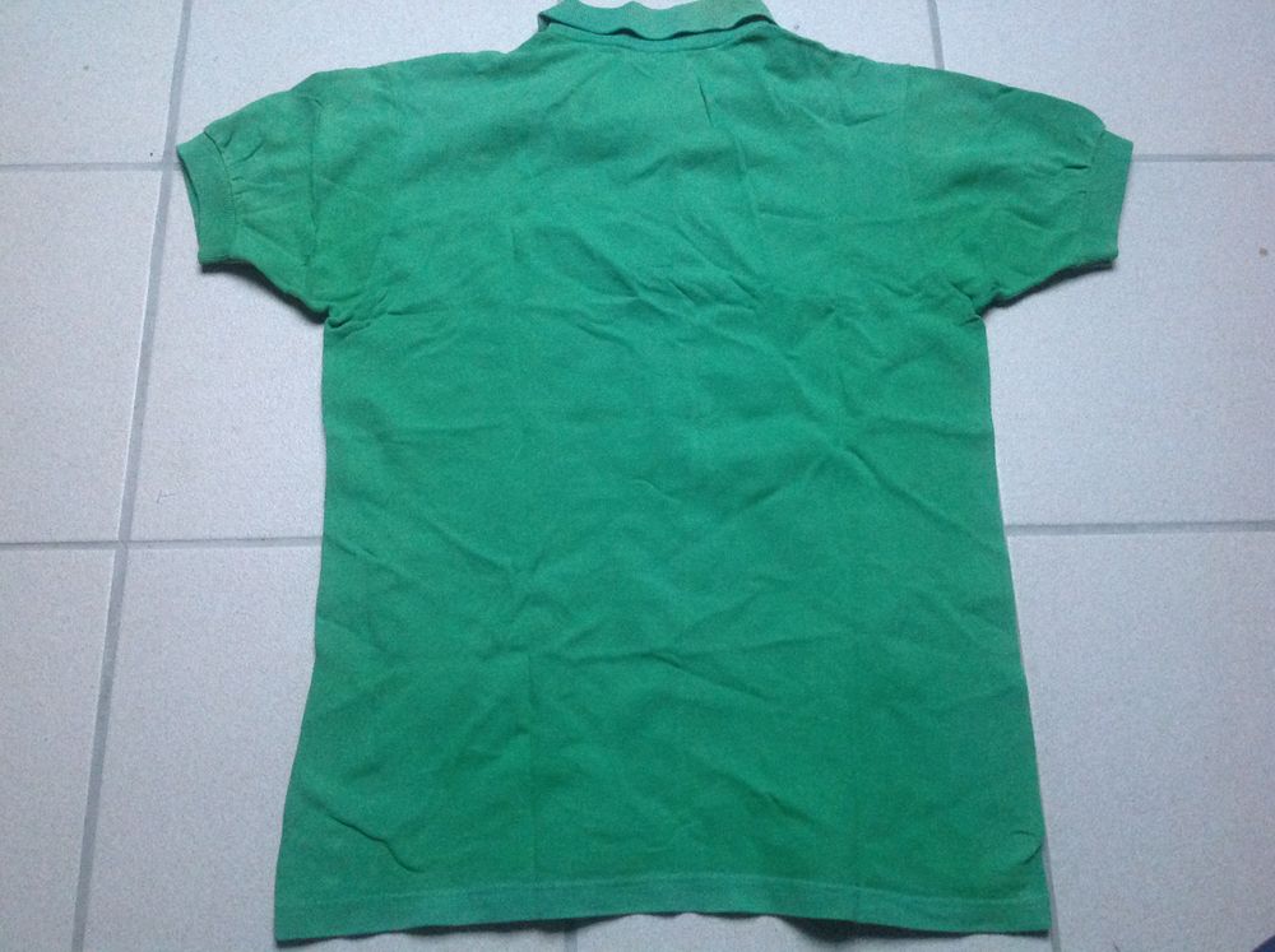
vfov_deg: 40.6
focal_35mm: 35
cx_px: 638
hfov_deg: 52.7
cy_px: 476
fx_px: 1287
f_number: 2.4
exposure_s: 1/15
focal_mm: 4.28
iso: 320
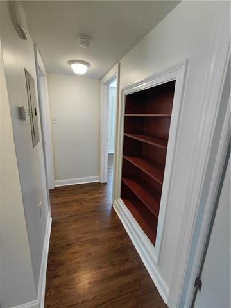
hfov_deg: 78.1
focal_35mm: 16
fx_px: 142
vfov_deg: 94.5
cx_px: 116
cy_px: 154
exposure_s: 1/60
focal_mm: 1.64
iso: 50
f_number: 2.2
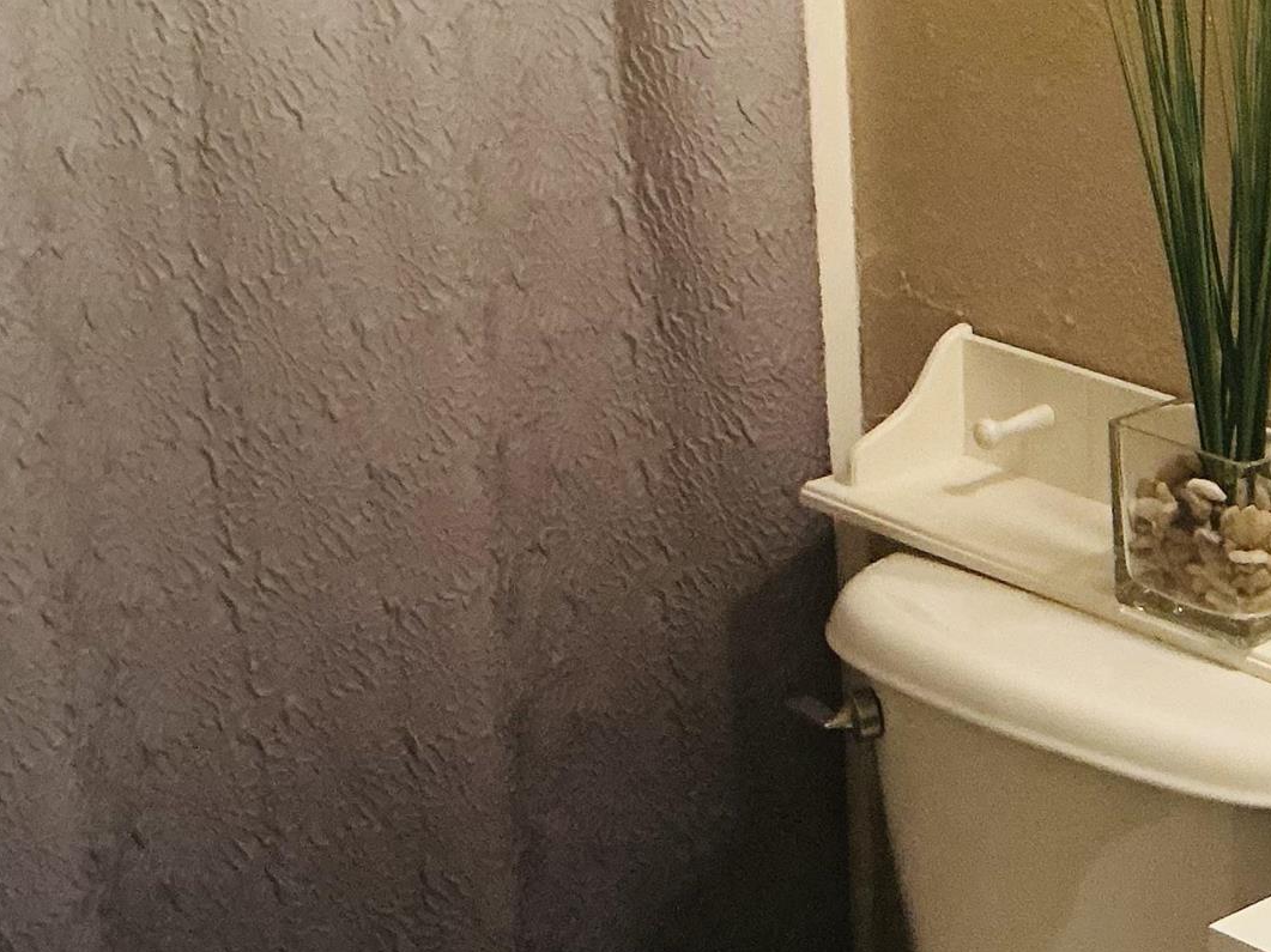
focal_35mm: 84
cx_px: 1622
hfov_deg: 21.3
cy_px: 267
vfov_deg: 17.5
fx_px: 3083
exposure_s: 1/40
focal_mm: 3
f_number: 1.8
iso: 200
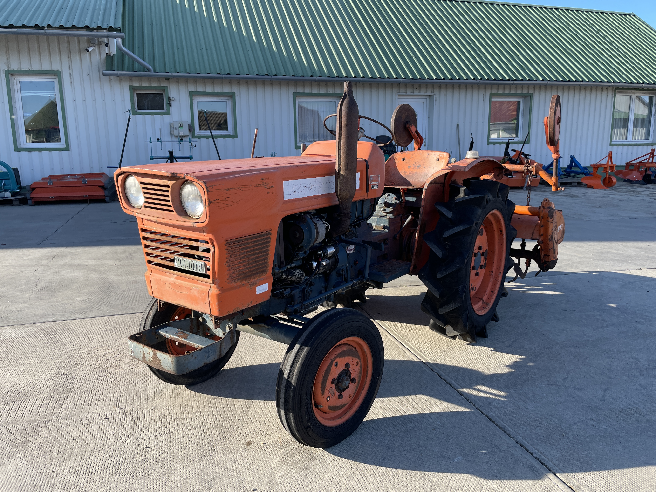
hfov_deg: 67.3
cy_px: 246
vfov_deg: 53.1
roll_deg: +2.2
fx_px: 493
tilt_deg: -11.2
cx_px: 328
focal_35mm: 26
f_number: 1.6
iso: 32
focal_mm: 4.2
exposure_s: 1/988
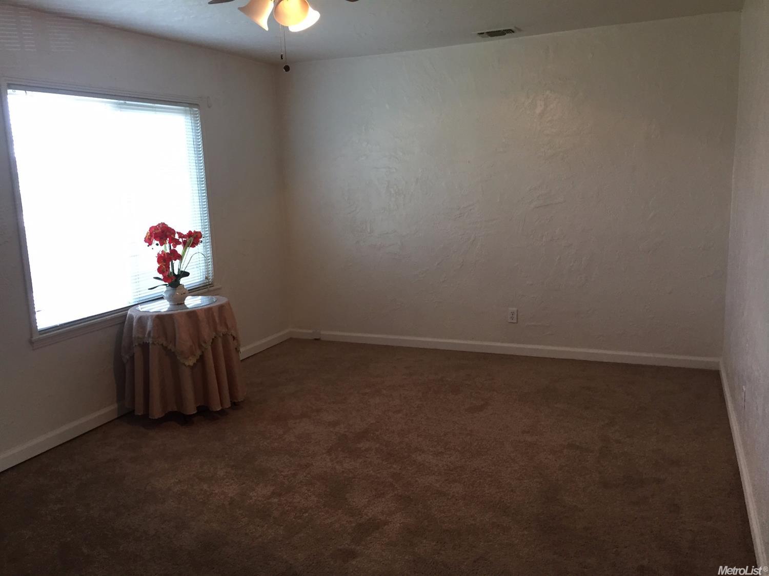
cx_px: 384
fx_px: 644
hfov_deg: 61.7
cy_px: 288
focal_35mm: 29
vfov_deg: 48.2
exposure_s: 1/30
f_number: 2.2
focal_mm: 4.15
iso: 100
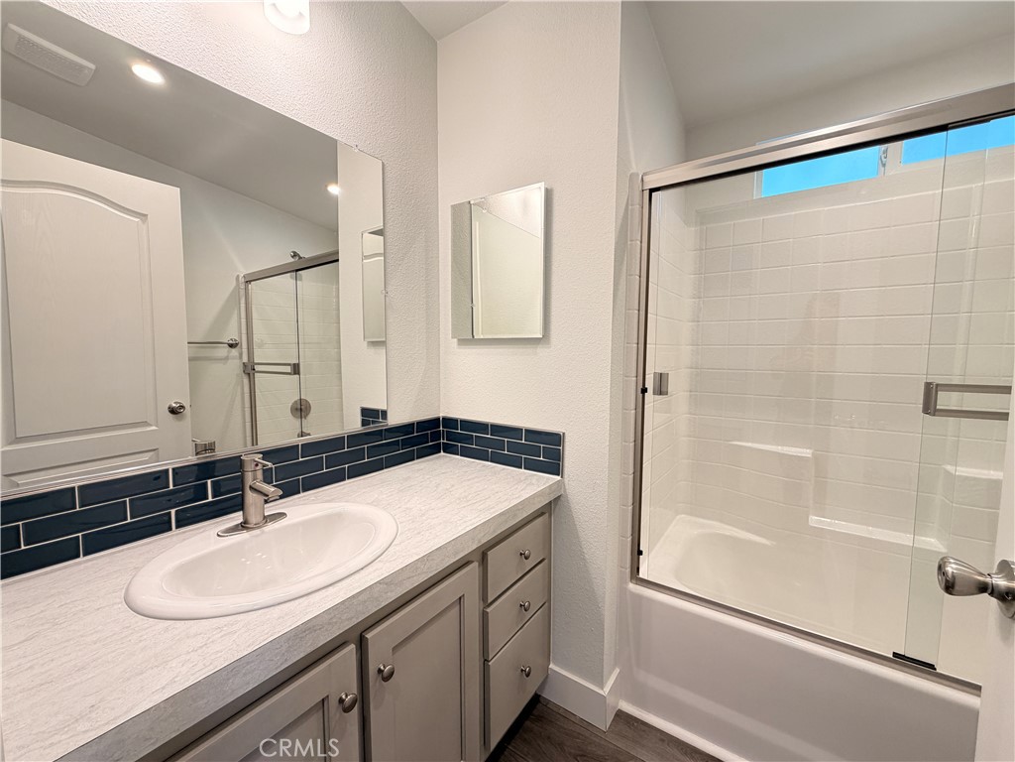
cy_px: 381
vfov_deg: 85.7
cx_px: 508
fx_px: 411
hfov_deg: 102.1
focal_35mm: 14
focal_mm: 2.22
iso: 200
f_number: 2.2
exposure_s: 1/60
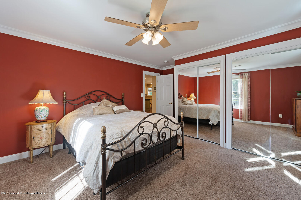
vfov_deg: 81.2
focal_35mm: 14
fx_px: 117
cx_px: 150
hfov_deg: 104.3
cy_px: 100
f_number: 10
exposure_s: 1/3
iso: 400
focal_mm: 14
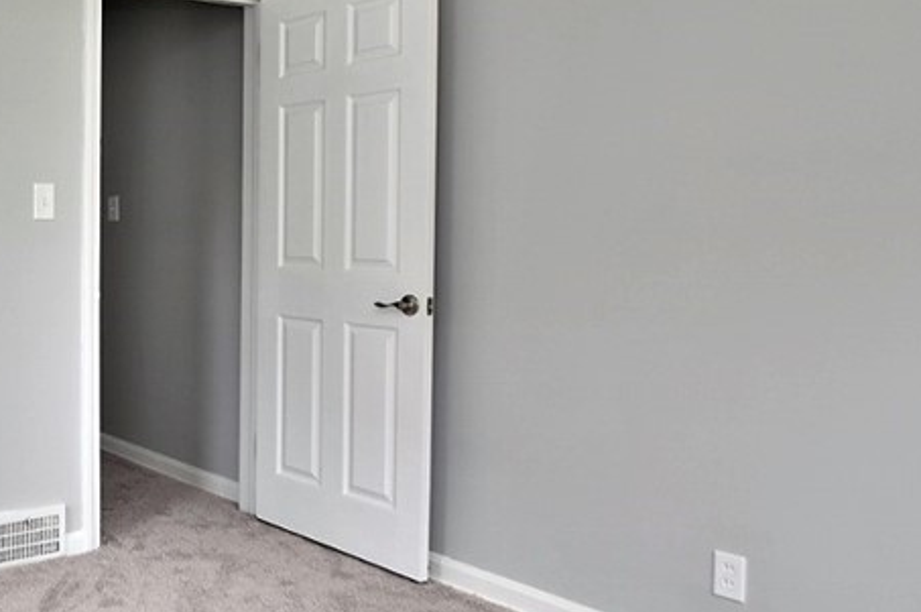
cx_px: 33
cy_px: 225
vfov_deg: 36.6
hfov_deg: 46.0
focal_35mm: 36
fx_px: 920
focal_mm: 10
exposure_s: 1/60
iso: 200
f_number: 8
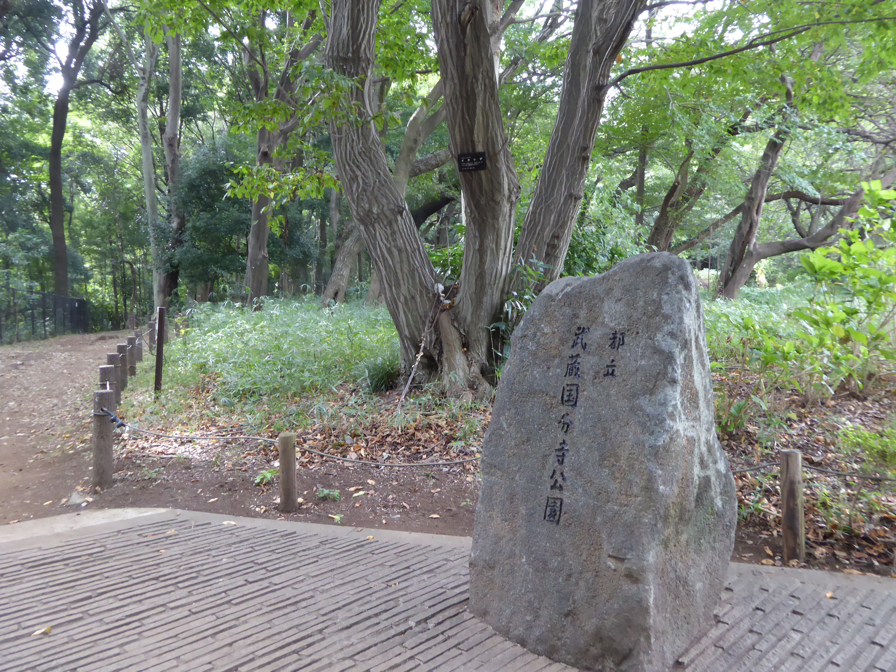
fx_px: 828
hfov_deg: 56.8
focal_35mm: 32
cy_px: 336
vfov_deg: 44.2
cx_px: 448
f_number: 3.5
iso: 400
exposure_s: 1/40
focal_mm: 5.4
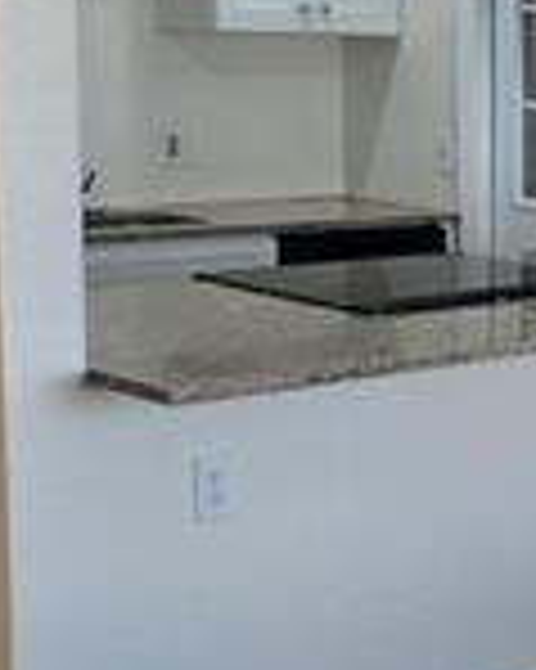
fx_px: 1727
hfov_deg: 16.0
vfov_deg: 22.0
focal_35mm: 87
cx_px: 829
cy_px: 369
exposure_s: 1/120
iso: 50
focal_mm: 2.2
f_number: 1.9
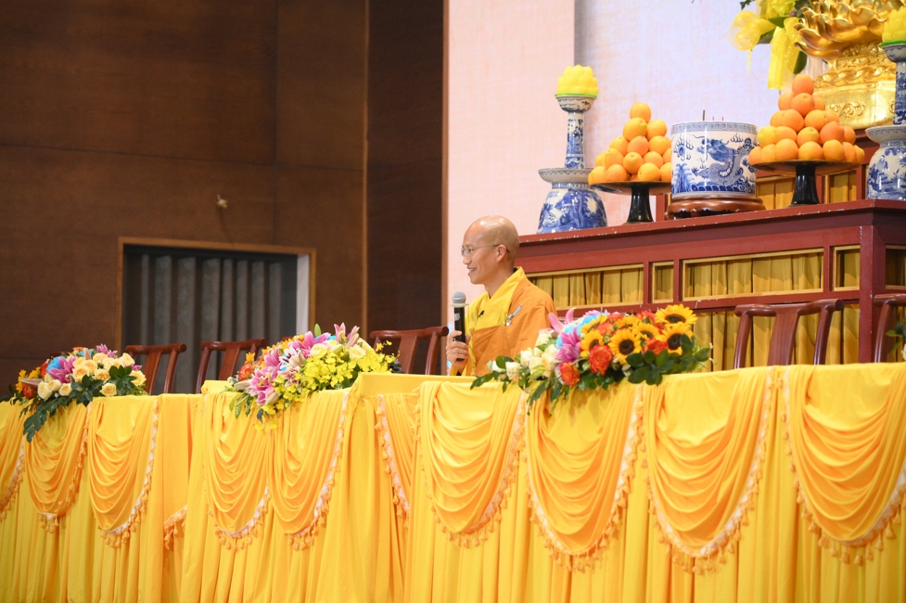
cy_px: 302
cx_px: 453
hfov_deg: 17.1
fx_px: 3018
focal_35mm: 120
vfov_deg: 11.4
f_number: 4
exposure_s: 1/250
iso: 5000
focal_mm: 120
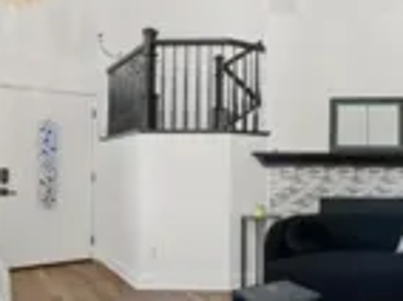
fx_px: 384
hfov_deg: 50.8
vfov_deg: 42.7
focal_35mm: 33
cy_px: 131
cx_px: 342
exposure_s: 1/1.67
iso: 250
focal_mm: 12
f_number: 6.3
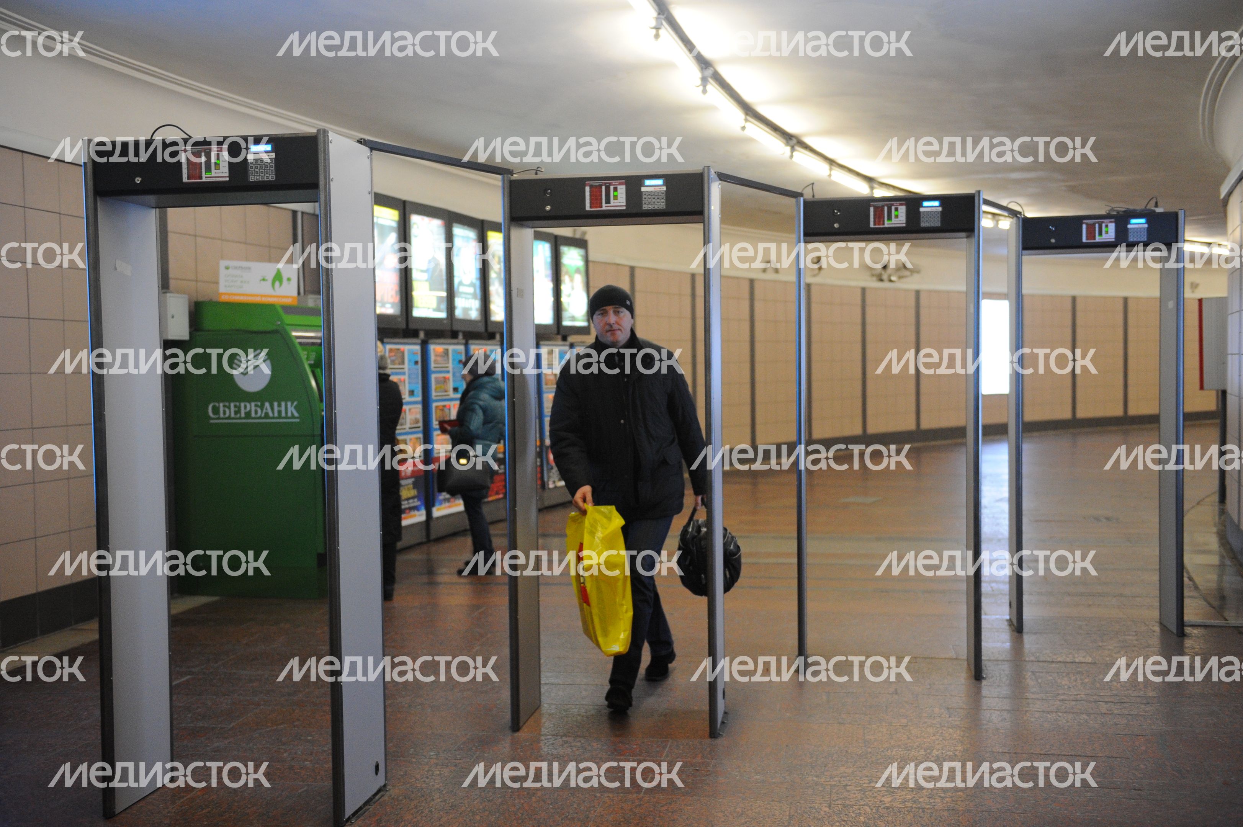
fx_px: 1311
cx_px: 622
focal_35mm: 38
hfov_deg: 50.7
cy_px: 414
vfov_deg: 35.0
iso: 3200
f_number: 3.2
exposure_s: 1/250
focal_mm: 38
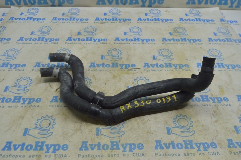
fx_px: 241
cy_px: 80
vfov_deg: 36.8
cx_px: 120
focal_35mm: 36
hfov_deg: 53.2
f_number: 5.6
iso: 400
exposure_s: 1/40
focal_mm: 24
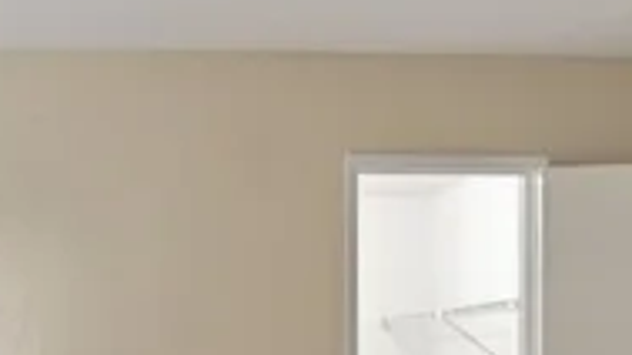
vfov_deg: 20.5
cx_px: 84
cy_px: 375
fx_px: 938
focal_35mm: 56
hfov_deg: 35.4
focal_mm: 12
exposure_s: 1/6
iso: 250
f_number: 8
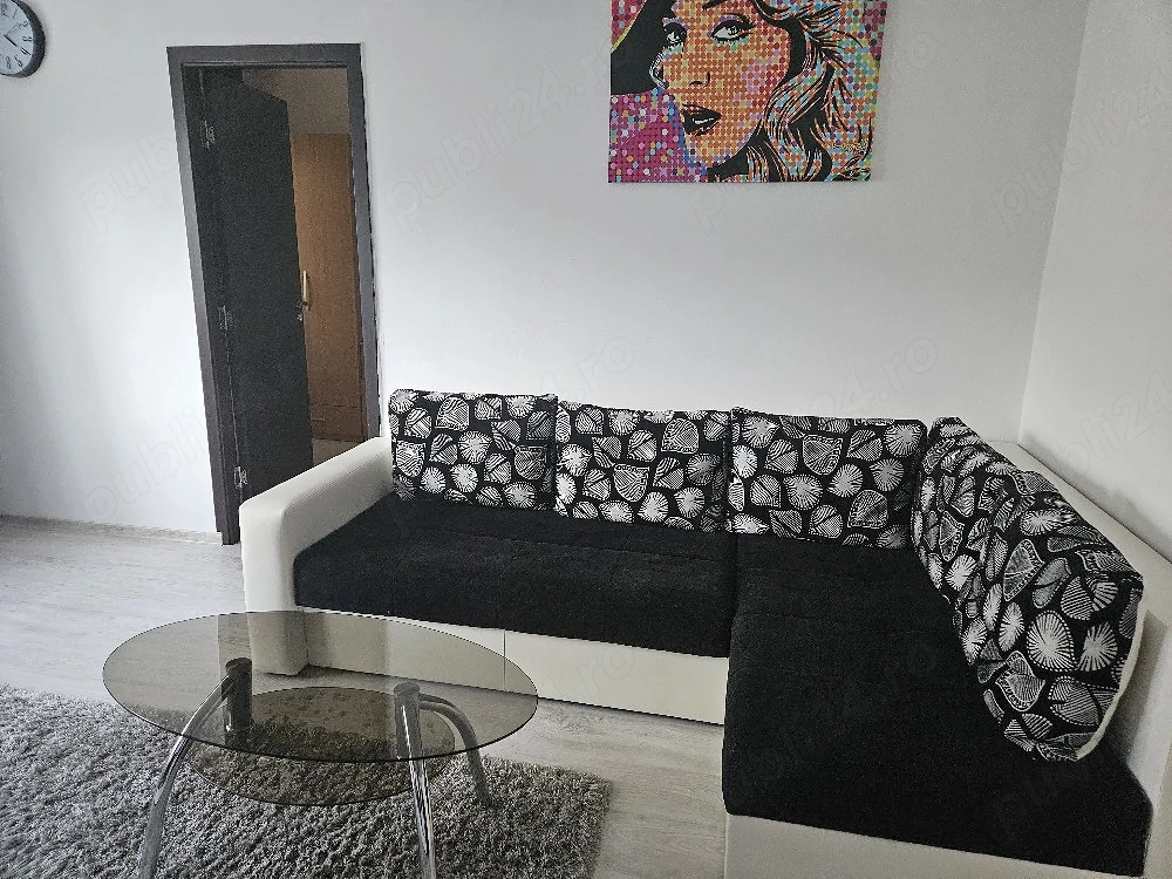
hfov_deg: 73.9
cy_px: 440
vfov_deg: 58.9
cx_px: 586
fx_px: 779
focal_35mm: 23
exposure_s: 1/200
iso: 1000
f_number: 1.8
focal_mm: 5.4
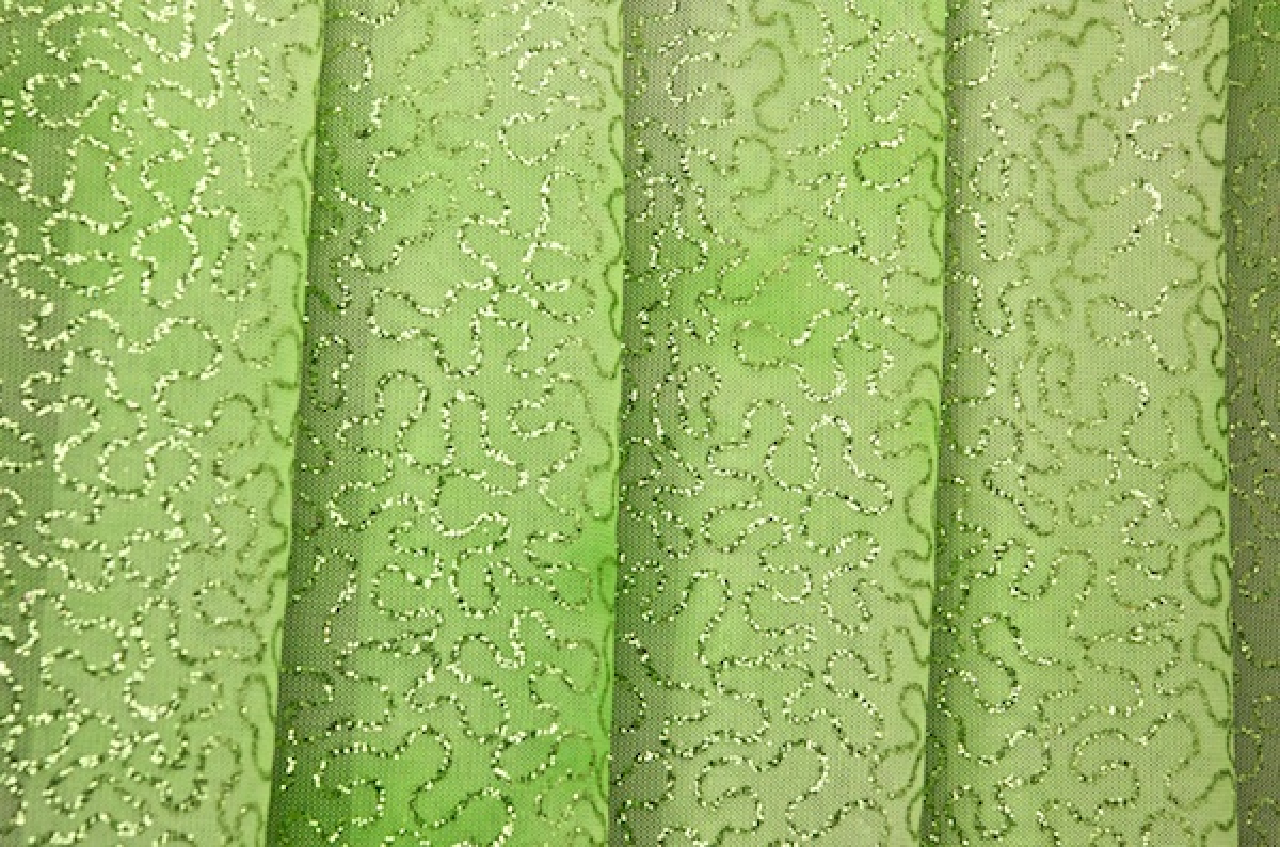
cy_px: 424
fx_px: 5055
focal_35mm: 142
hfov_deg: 14.4
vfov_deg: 9.6
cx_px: 640
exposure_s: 1/1000
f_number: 11
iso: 800
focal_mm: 95
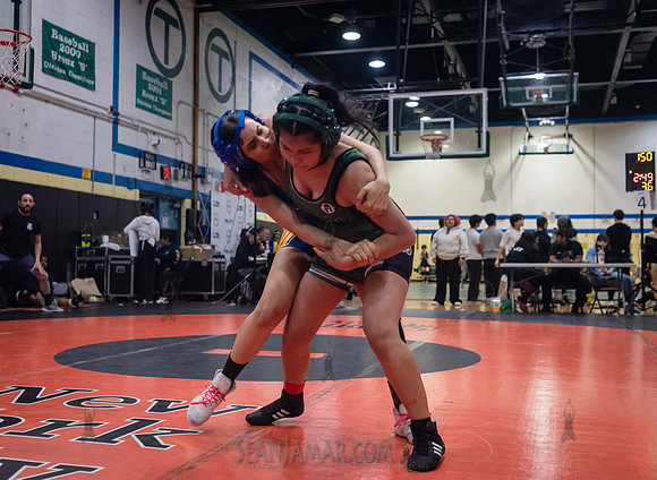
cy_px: 228
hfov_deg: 45.5
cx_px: 317
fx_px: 784
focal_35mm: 42
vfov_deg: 34.1
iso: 5000
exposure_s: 1/400
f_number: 3.2
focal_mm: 35
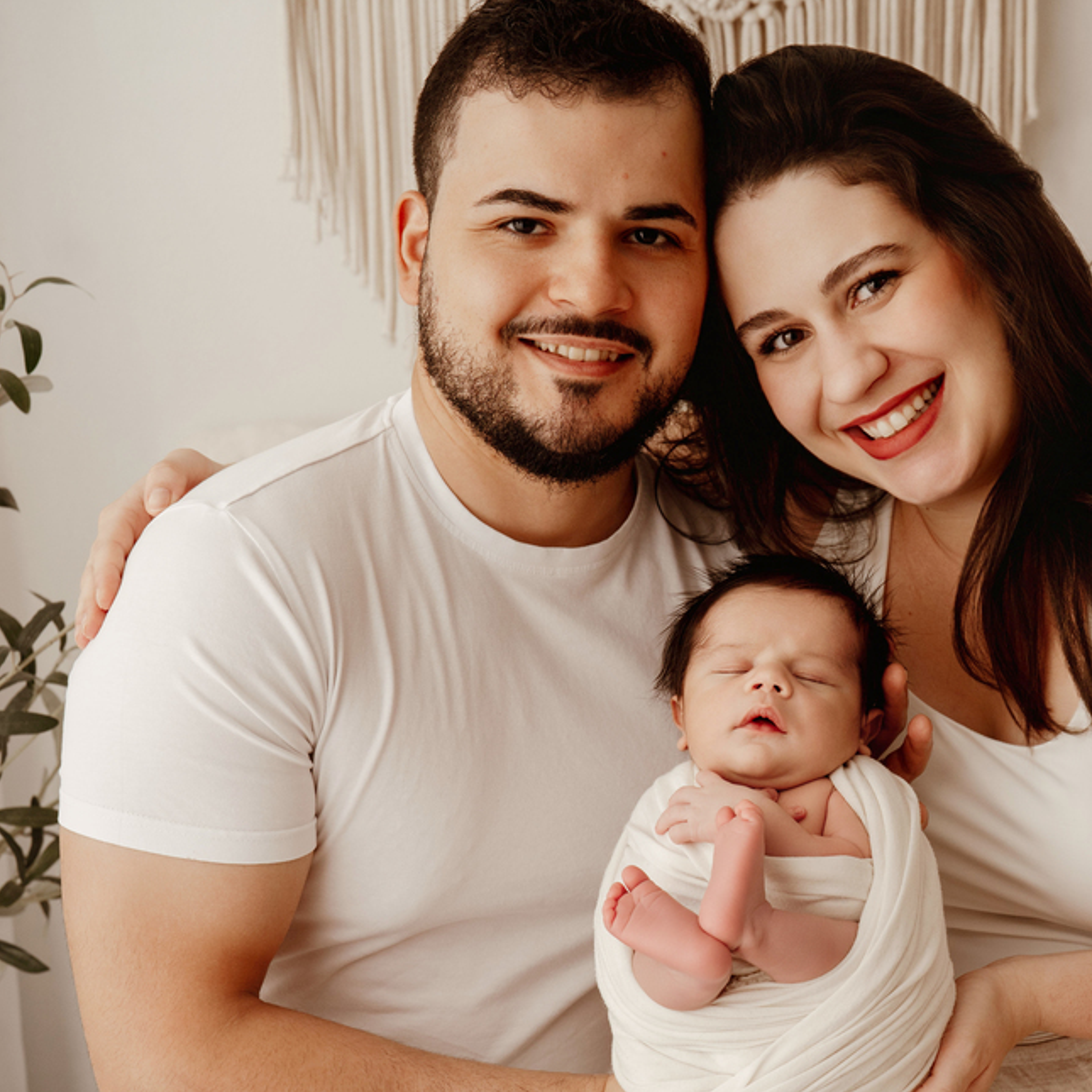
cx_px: 797
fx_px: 2820
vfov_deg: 21.9
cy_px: 603
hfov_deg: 21.8
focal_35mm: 79
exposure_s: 1/160
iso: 500
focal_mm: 50
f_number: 4.5
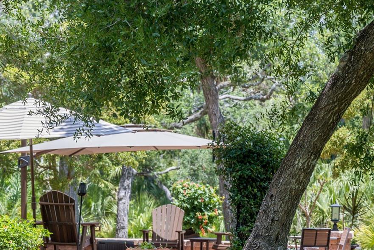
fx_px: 1579
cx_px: 156
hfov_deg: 13.5
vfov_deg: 9.0
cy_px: 204
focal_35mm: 152
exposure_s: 1/500
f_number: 5.6
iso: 200
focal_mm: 84
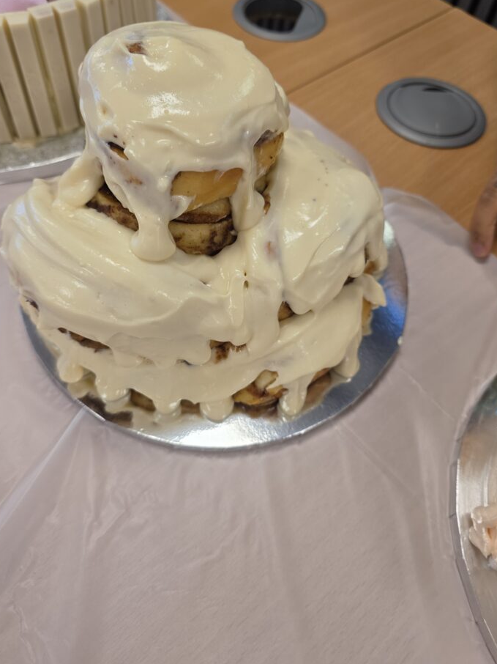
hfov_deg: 53.0
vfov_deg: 67.2
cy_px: 301
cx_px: 235
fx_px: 498
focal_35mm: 26
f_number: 1.7
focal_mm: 6.3
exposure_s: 1/180
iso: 160
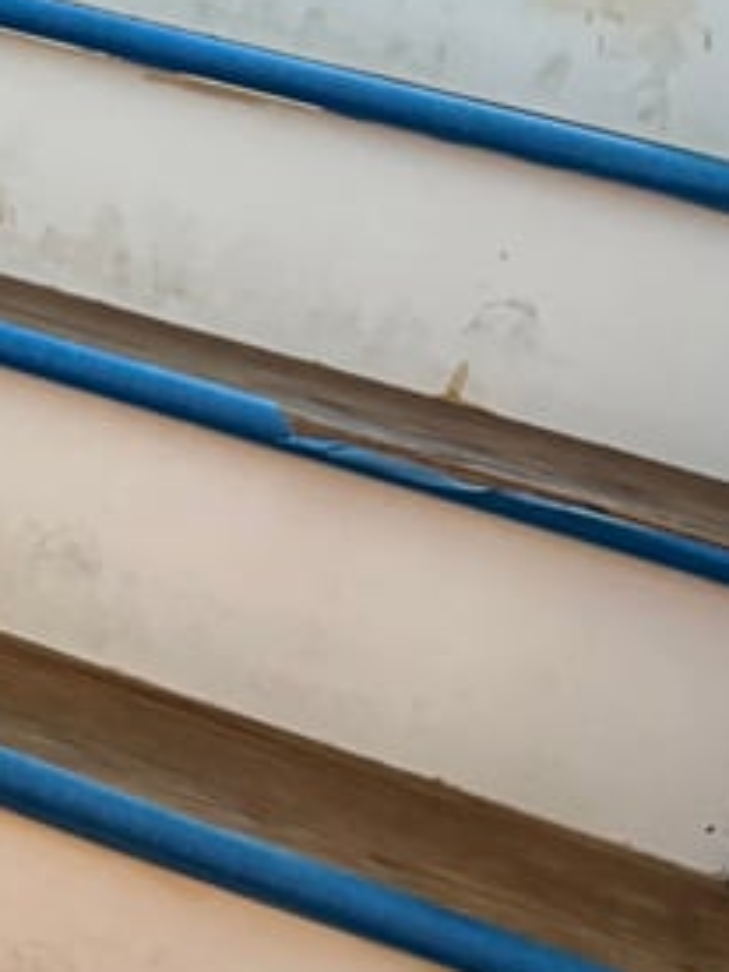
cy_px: 512
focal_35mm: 89
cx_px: -377
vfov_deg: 22.0
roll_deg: -14.7
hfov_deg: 15.3
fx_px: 2499
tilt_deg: -11.4
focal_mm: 6.76
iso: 500
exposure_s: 1/59
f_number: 1.78
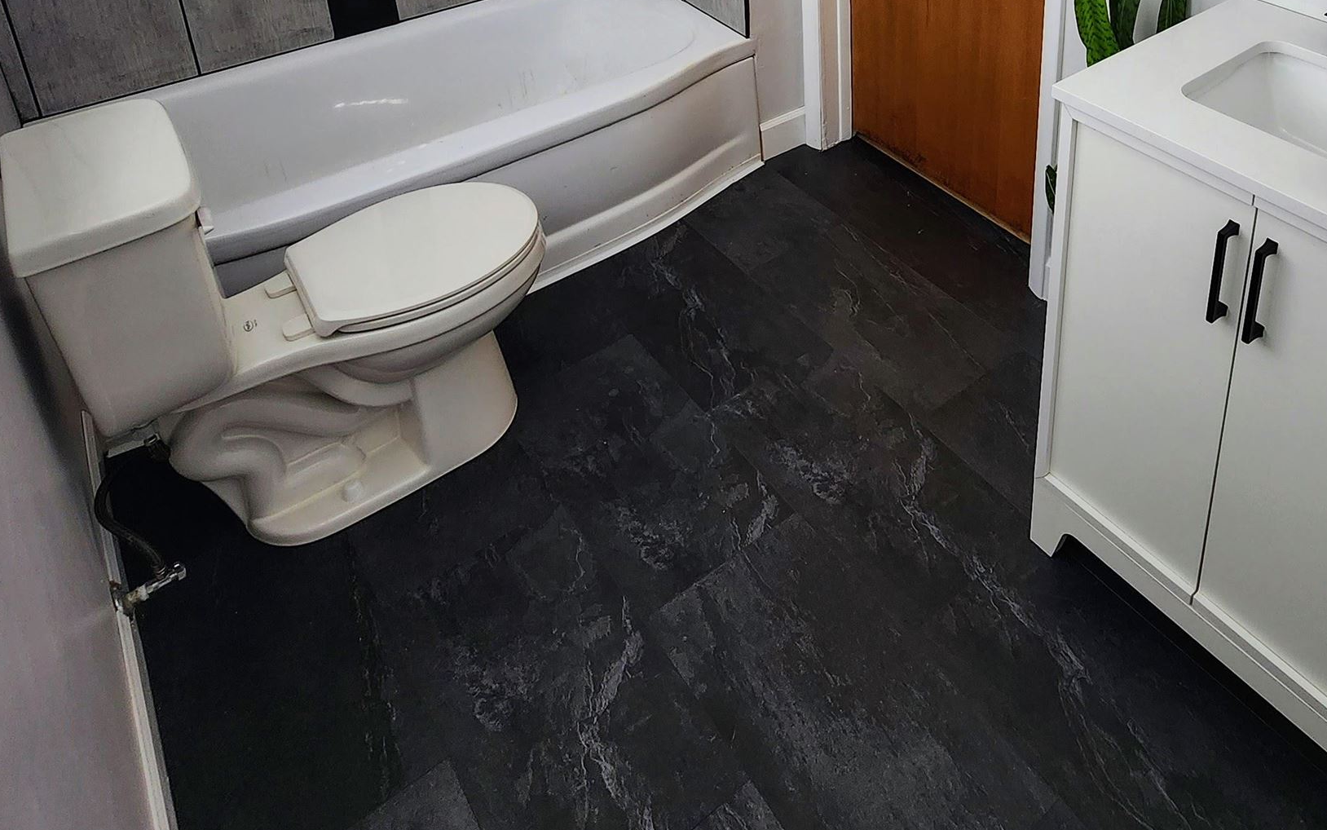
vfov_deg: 39.1
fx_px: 940
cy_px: -84
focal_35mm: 26
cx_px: 909
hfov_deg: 68.0
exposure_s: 1/120
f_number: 2.2
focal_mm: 2.2
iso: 80
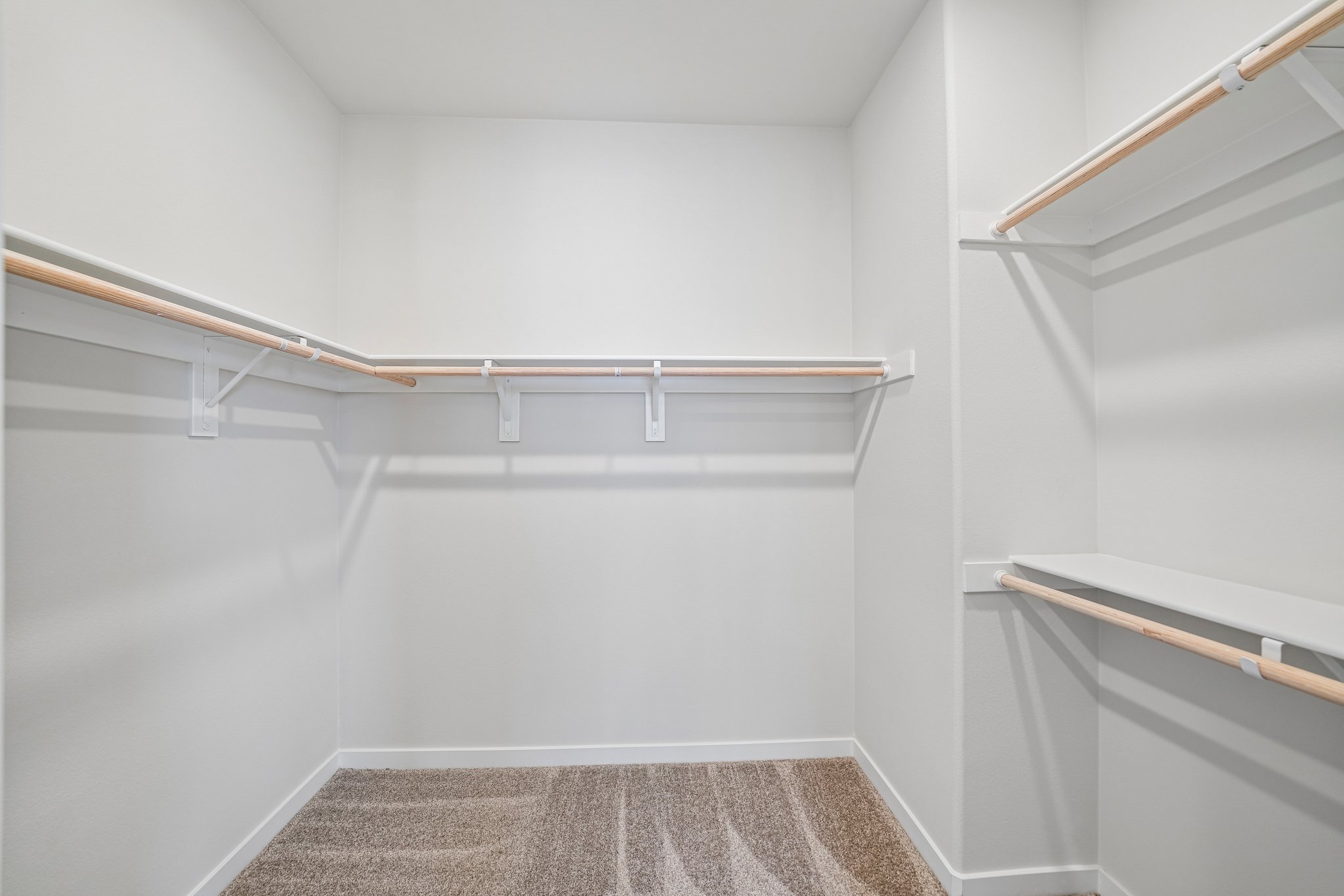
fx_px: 485
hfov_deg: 108.3
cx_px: 672
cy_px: 448
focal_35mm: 13
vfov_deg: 85.4
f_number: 7.1
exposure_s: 1/15
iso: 400
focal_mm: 13
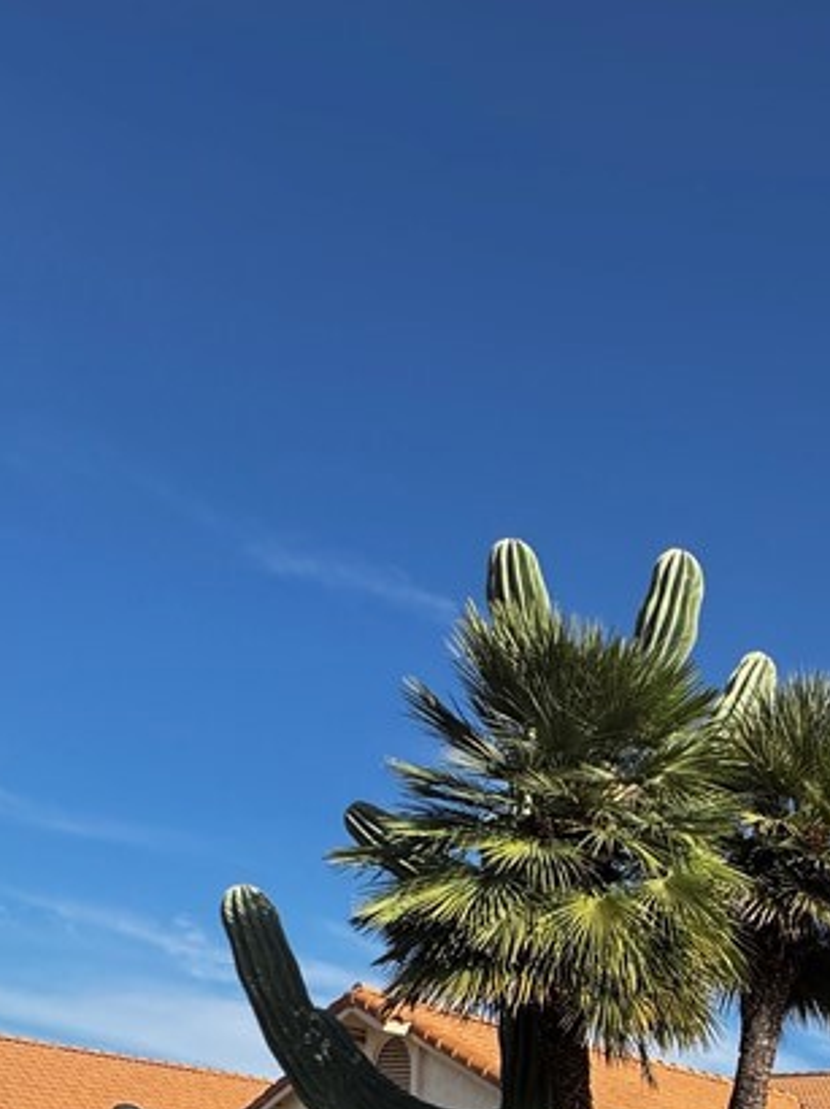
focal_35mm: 35
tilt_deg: -0.7
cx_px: 884
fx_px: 1120
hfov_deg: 35.5
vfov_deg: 40.3
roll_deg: -4.6
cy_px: 1274
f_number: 2.2
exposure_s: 1/1672
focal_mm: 2.22
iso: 50
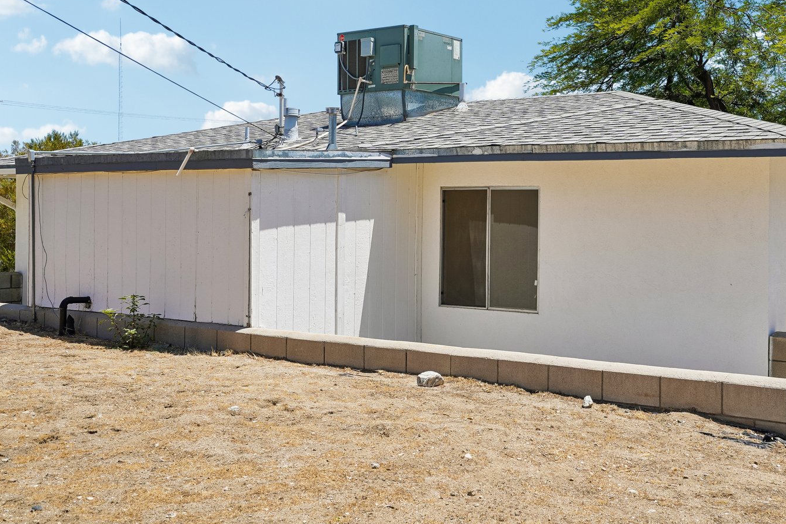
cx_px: 517
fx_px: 1004
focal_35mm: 46
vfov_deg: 29.0
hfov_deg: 42.2
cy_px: 172
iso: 100
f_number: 8
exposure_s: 1/320
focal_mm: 30
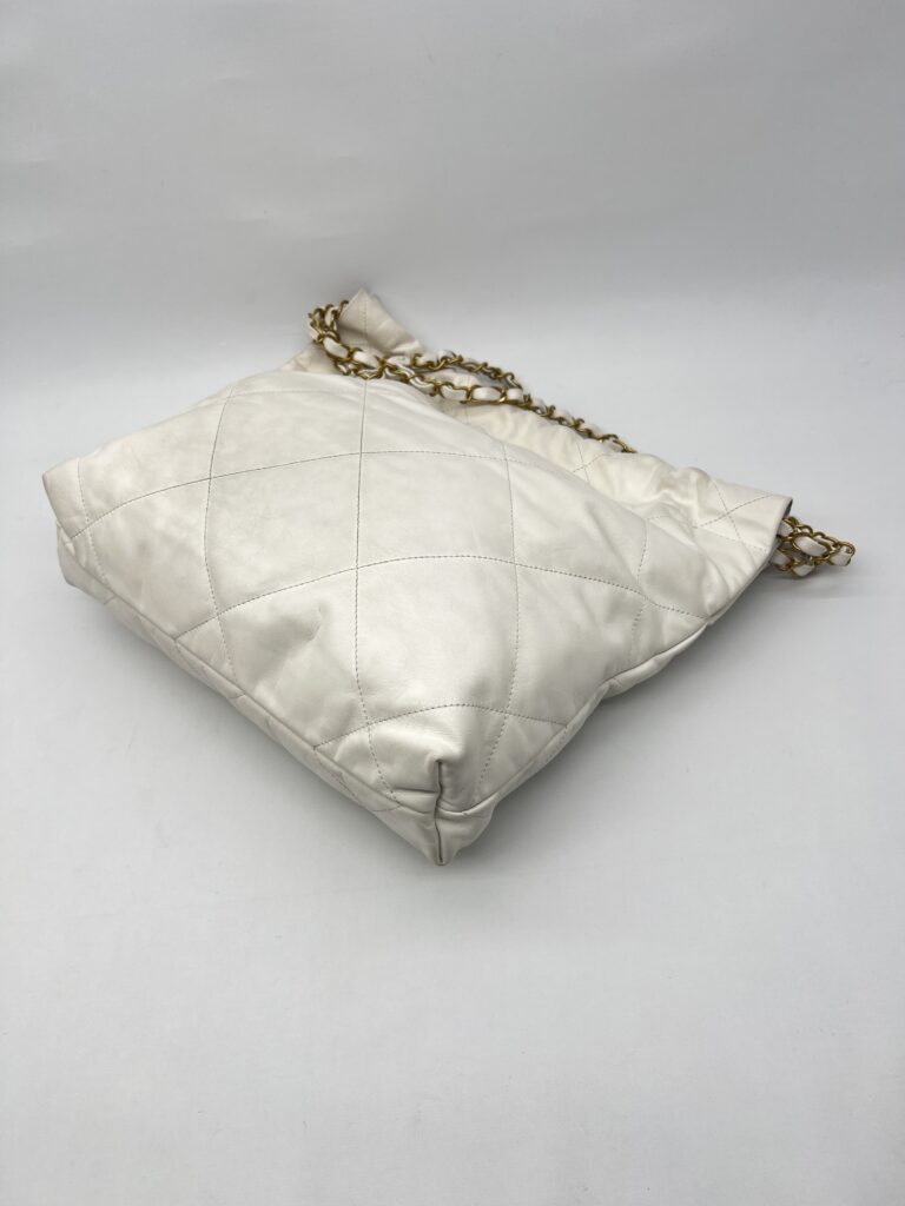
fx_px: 906
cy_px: 603
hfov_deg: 53.1
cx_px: 452
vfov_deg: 67.3
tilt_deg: -48.6
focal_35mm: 26
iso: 40
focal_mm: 5.7
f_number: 1.5
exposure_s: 1/271
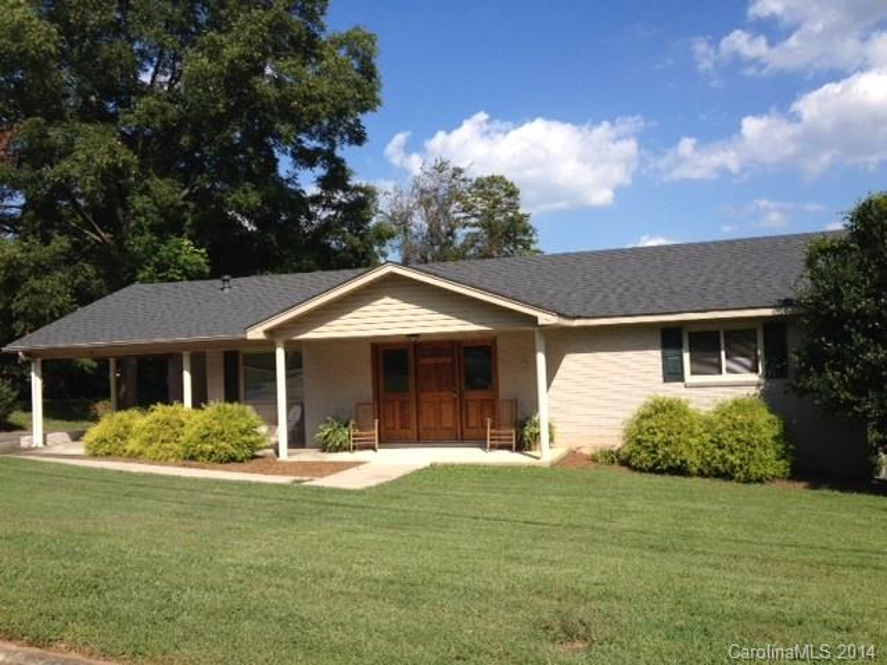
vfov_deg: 40.7
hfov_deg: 52.6
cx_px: 444
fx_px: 897
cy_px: 332
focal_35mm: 35
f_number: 2.4
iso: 50
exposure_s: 1/1842
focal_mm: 4.28
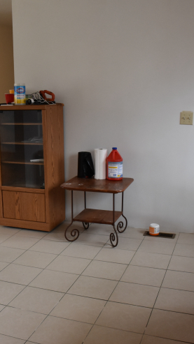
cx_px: 42
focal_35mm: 43
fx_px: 394
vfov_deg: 47.4
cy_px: 174
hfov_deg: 27.2
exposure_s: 1/80
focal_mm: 18
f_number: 4.5
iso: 800
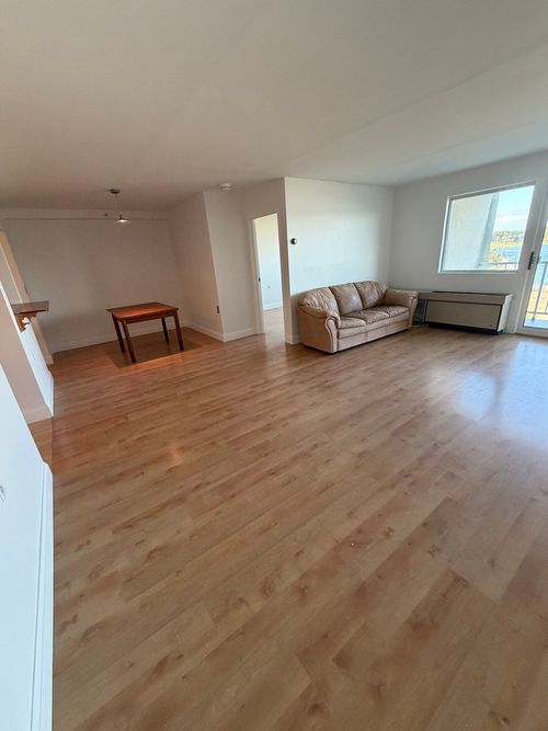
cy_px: 366
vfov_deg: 102.1
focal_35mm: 14
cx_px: 274
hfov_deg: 85.7
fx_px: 296
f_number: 2.2
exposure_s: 1/121
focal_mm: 2.22
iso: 250
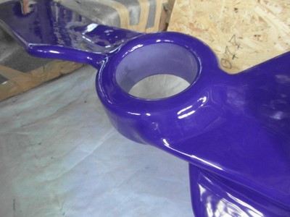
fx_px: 201
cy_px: 108
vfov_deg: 56.8
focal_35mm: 24
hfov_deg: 71.6
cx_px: 145
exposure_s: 1/30
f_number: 3.2
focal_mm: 4
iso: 400
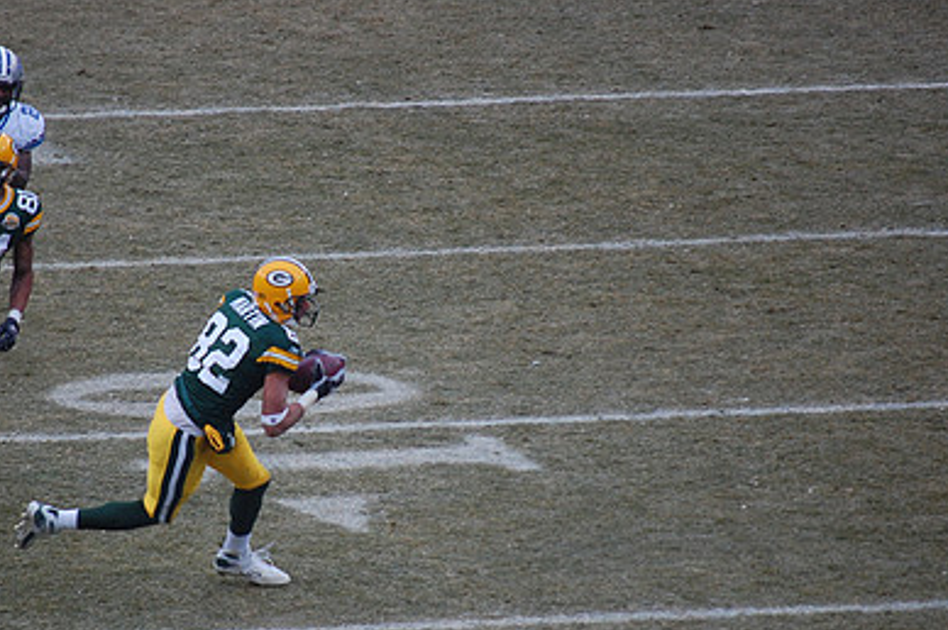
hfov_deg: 4.6
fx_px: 11813
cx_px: 305
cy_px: 383
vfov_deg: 3.1
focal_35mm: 449
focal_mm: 200
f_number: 5.6
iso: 400
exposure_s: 1/320
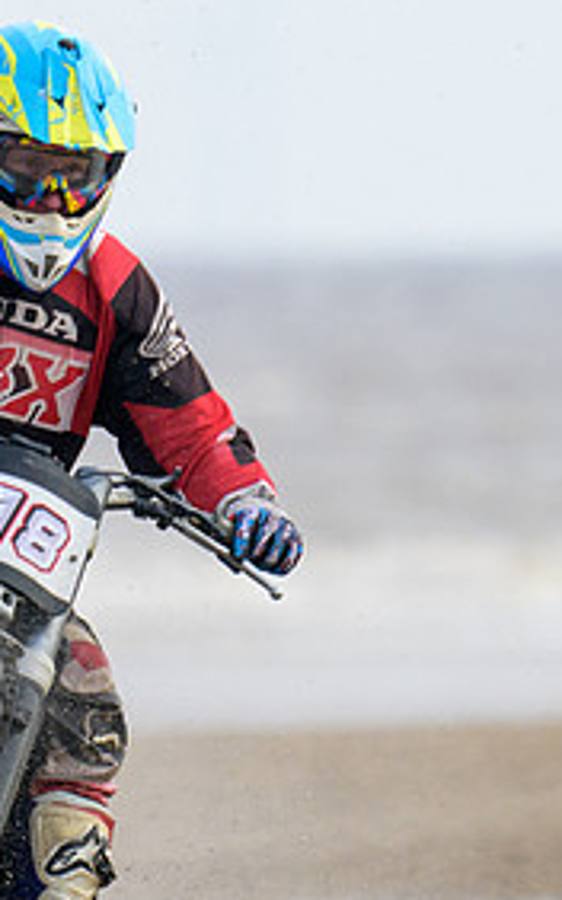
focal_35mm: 2216
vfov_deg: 0.9
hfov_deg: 0.6
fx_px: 54361
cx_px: -450
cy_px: 639
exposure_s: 1/640
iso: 450
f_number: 8
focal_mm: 600
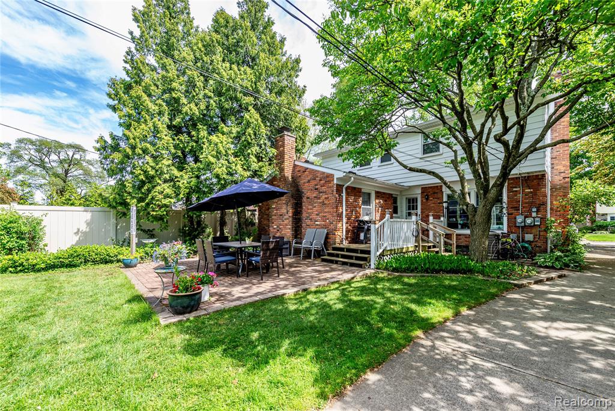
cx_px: 308
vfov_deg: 81.2
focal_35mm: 14
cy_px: 206
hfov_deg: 104.2
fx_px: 239
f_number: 8
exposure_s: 1/320
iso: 400
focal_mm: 14
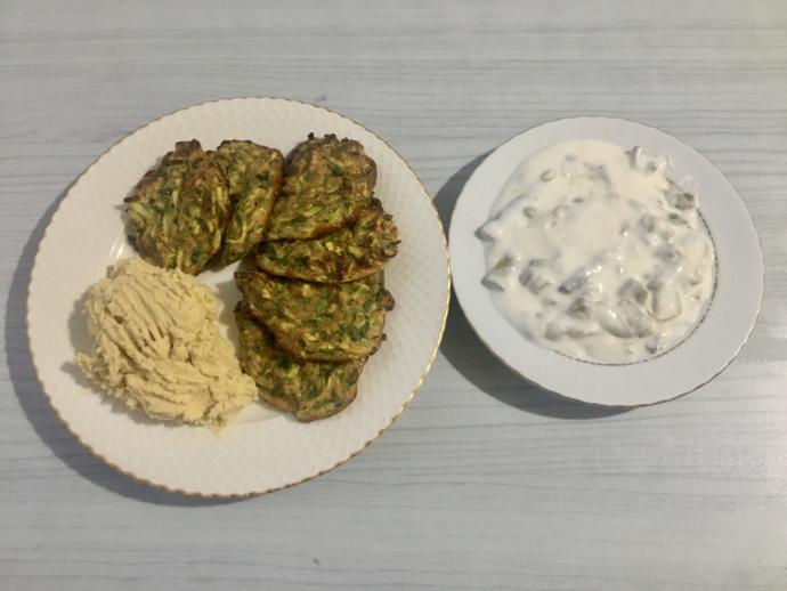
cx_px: 394
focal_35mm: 29
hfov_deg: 61.6
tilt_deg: -70.4
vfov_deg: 48.3
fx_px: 660
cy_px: 296
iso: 200
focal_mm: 4.15
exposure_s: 1/33
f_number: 2.2
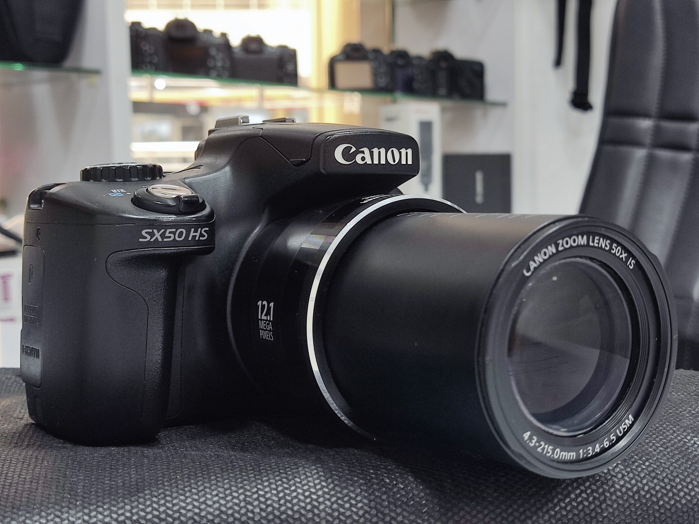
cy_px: 262
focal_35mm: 51
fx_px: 1030
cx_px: 350
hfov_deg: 37.5
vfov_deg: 28.6
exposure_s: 1/60
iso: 112
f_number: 1.79
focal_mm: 4.71
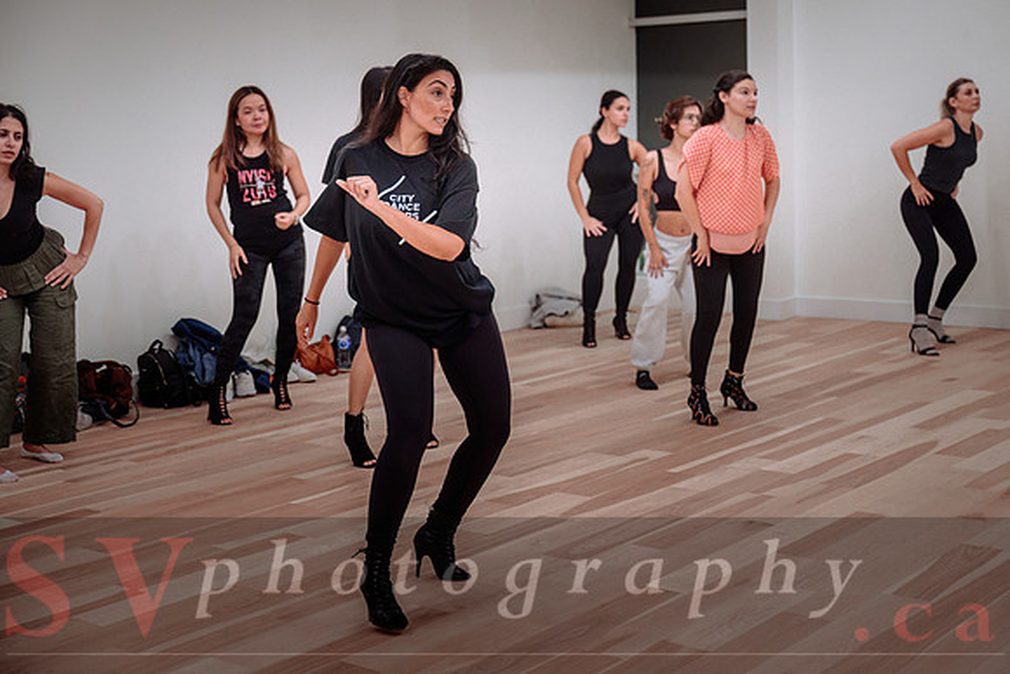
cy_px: 312
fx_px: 1448
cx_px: 543
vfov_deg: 26.2
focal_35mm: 52
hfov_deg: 38.4
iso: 1600
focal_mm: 48
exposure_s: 1/200
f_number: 2.8
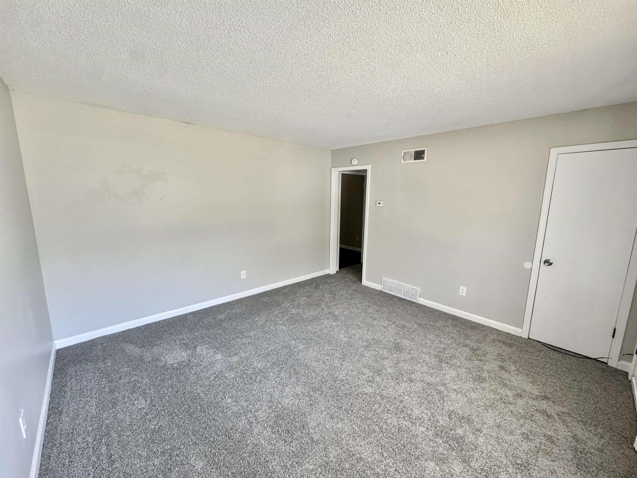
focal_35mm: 14
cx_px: 318
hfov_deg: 102.1
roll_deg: -1.4
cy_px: 239
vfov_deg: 85.7
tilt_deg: -9.9
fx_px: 258
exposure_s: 1/99
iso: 250
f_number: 2.2
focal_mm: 2.22
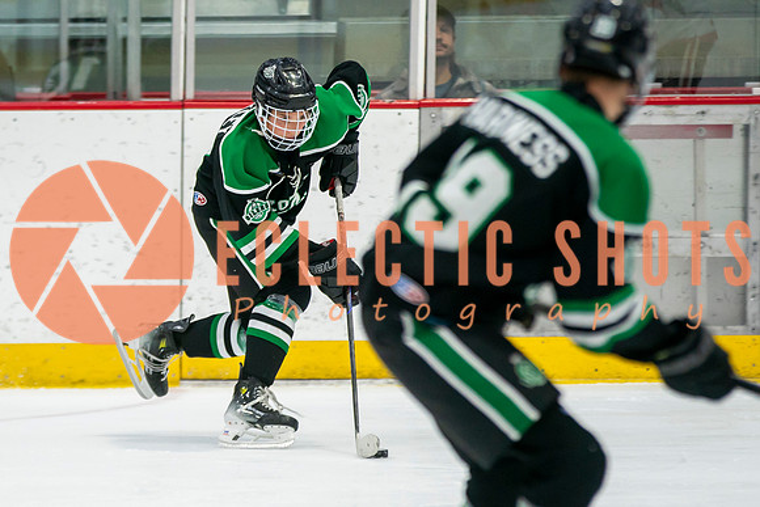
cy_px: 254
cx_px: 173
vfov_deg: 3.6
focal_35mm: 378
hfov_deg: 5.5
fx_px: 7977
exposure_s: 1/640
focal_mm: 180
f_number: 2.8
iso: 1000
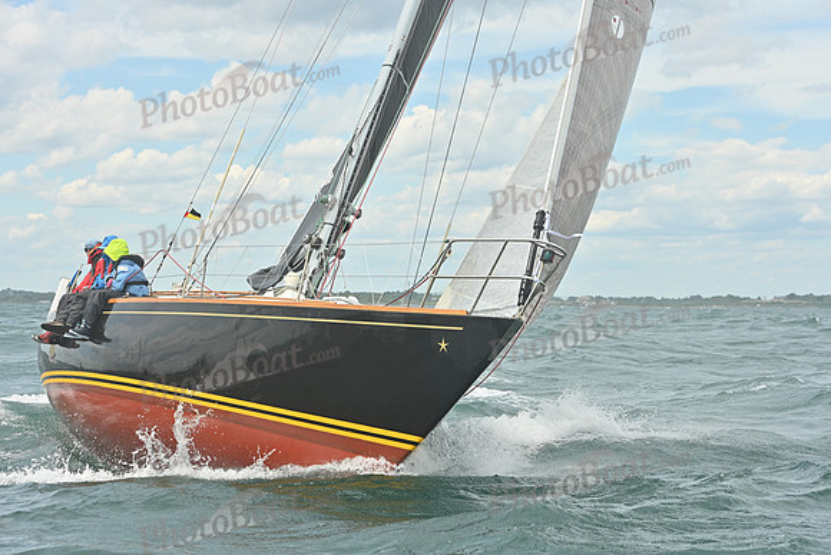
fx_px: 1893
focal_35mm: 82
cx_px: 416
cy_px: 278
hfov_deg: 24.8
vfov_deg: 16.7
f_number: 7.1
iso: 320
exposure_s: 1/1250
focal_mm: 82
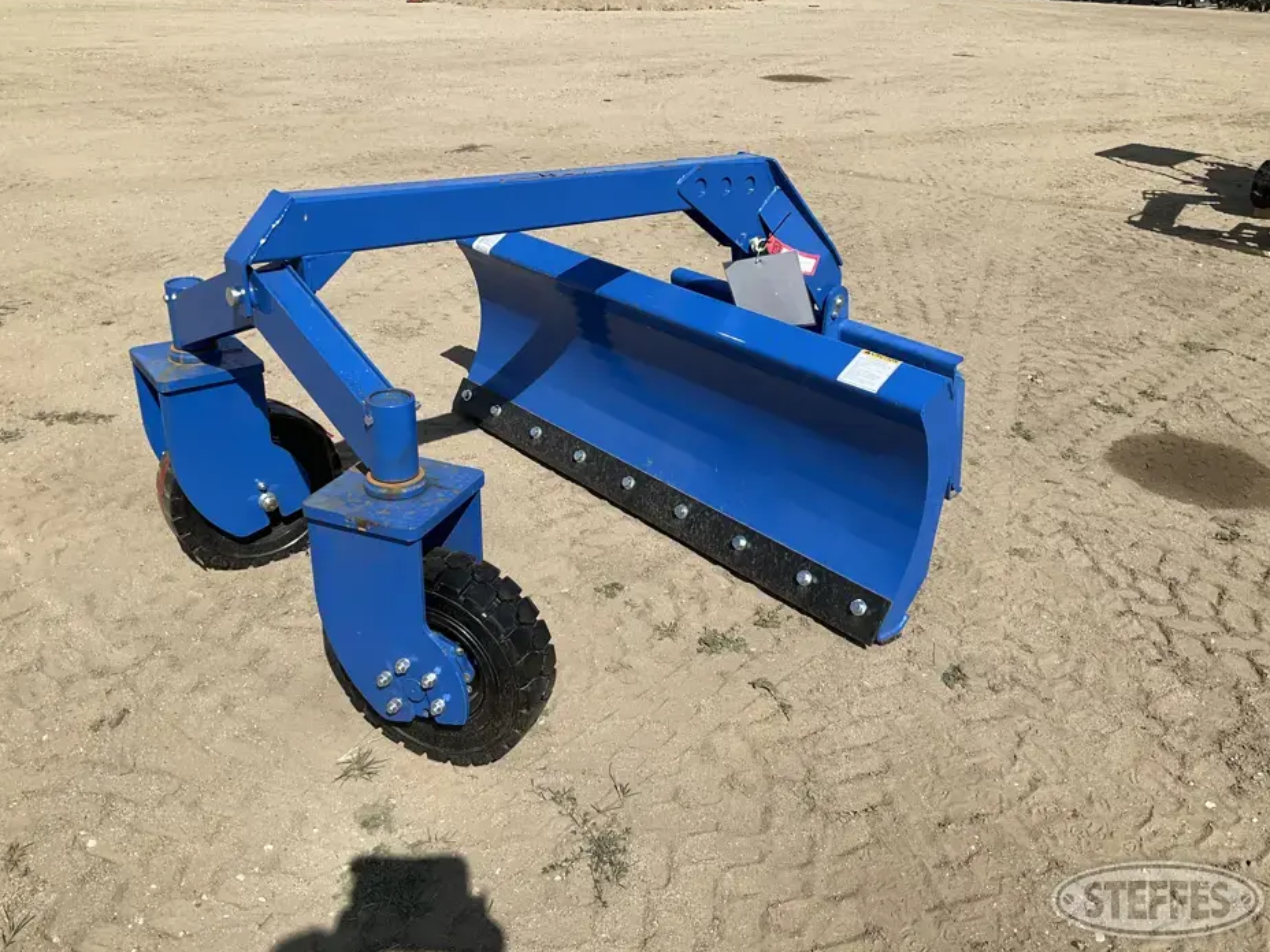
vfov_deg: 46.8
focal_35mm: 30
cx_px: 636
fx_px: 1101
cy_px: 462
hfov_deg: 60.0
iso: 25
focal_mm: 3
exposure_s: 1/2959
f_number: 1.8
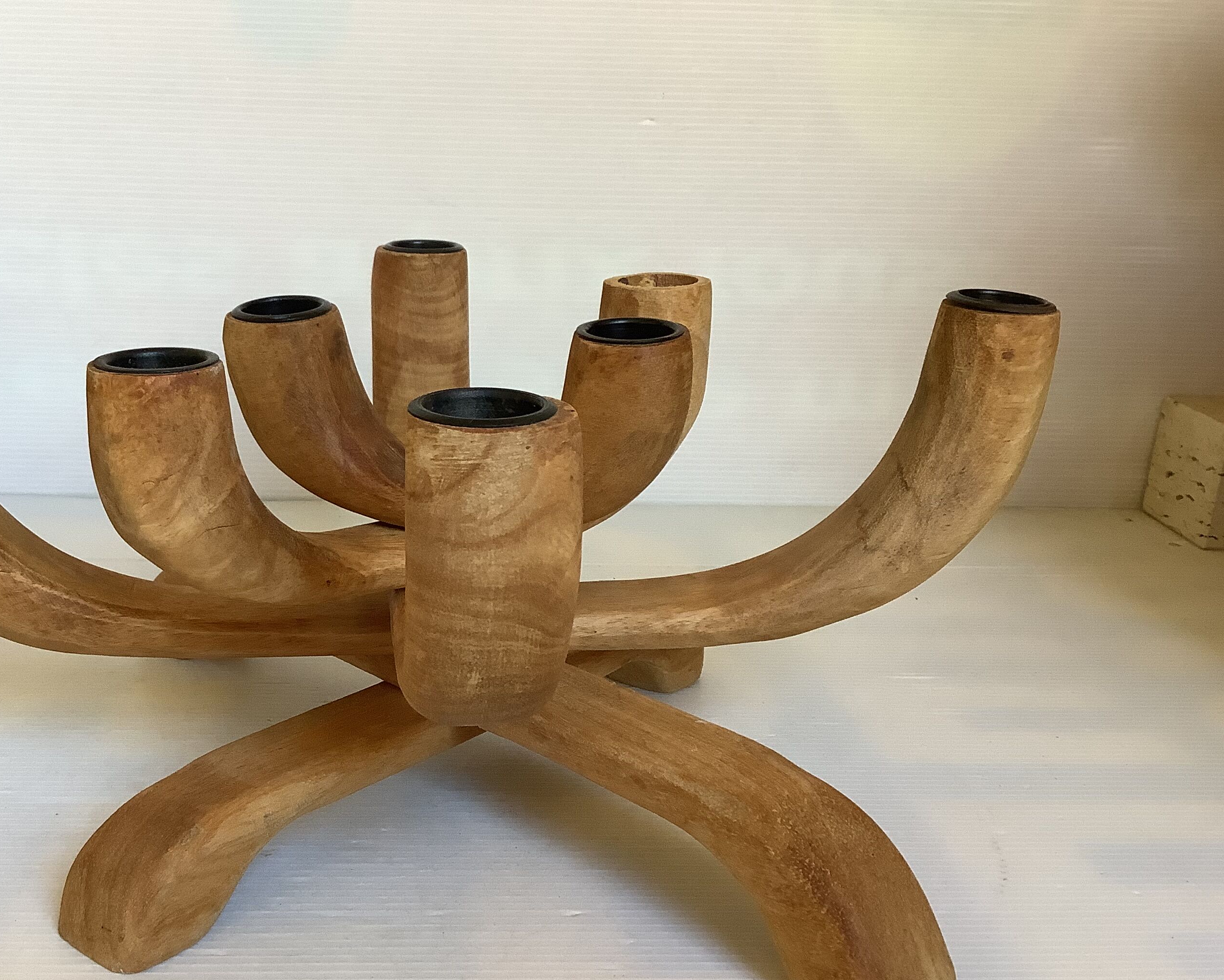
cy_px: 530
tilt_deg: -16.9
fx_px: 1413
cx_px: 452
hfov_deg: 46.4
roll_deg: -0.9
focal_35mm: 39
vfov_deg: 38.2
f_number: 2.4
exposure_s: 1/50
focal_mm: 3.3
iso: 100
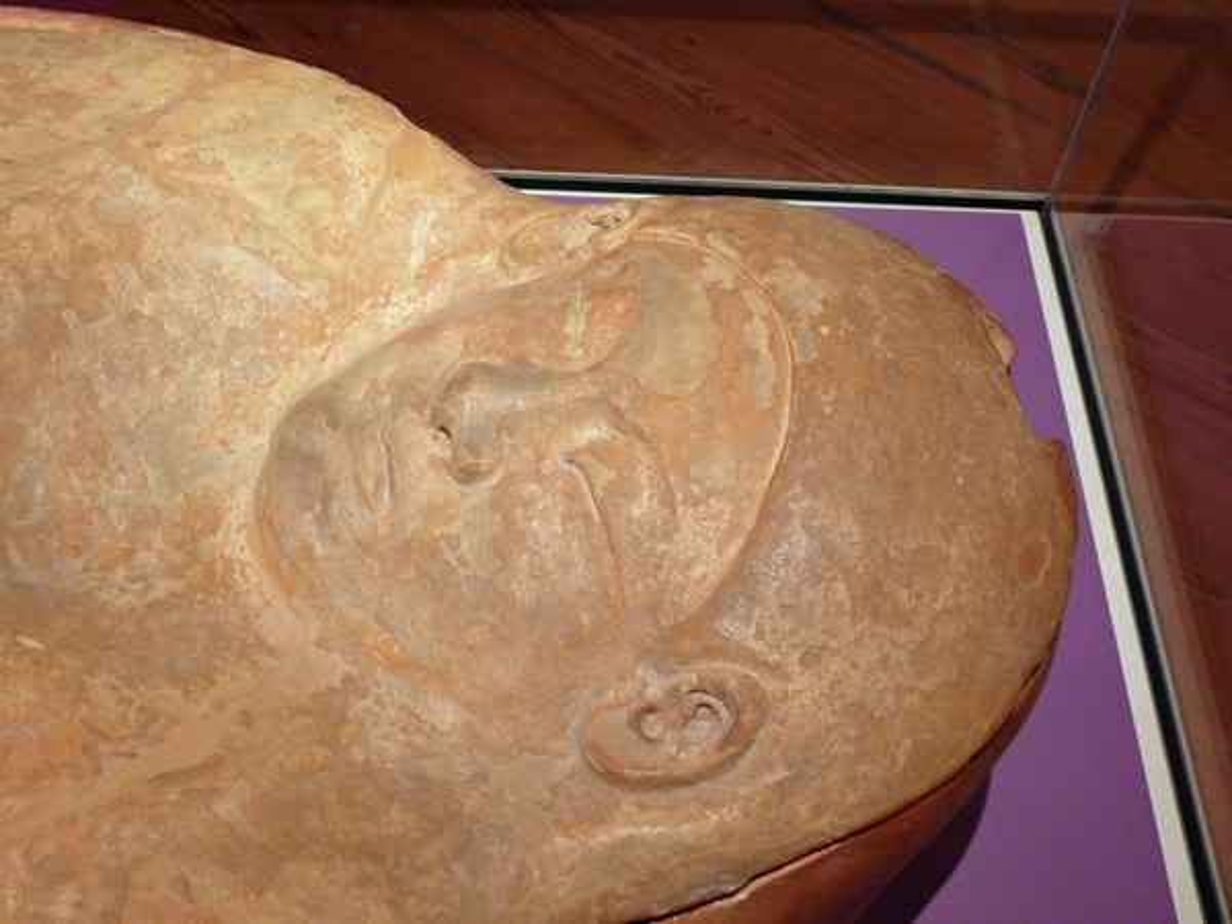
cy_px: 462
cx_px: 616
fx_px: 1246
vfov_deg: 40.7
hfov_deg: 52.6
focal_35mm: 35
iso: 200
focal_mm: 7.4
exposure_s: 1/8
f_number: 2.8
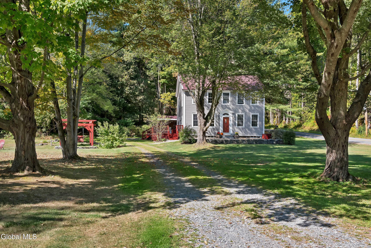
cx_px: 186
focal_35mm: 34
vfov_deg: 38.9
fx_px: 350
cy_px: 124
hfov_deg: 55.8
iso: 800
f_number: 9
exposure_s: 1/250
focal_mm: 34
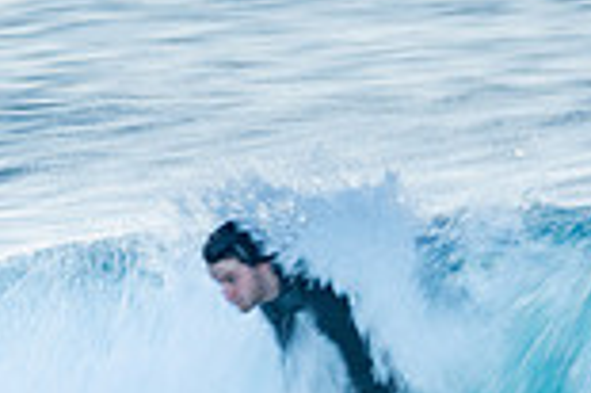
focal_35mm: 2931
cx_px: 377
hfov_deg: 0.7
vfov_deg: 0.5
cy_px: 412
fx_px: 48066
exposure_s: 1/30
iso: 100
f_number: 14
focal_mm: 500
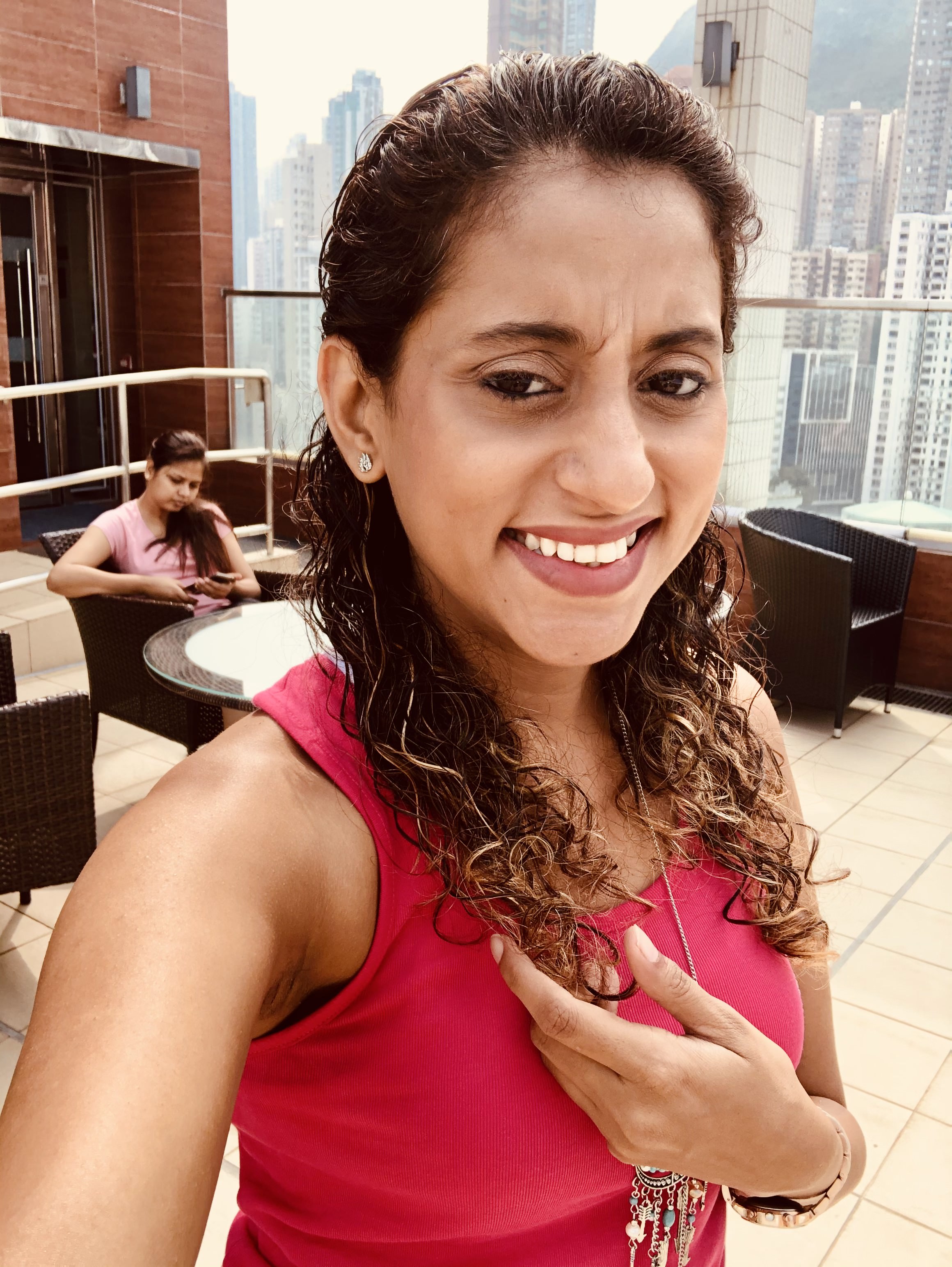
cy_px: 634
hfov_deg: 44.2
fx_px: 1172
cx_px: 476
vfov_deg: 56.8
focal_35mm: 32
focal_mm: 2.87
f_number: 2.2
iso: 20
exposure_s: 1/175
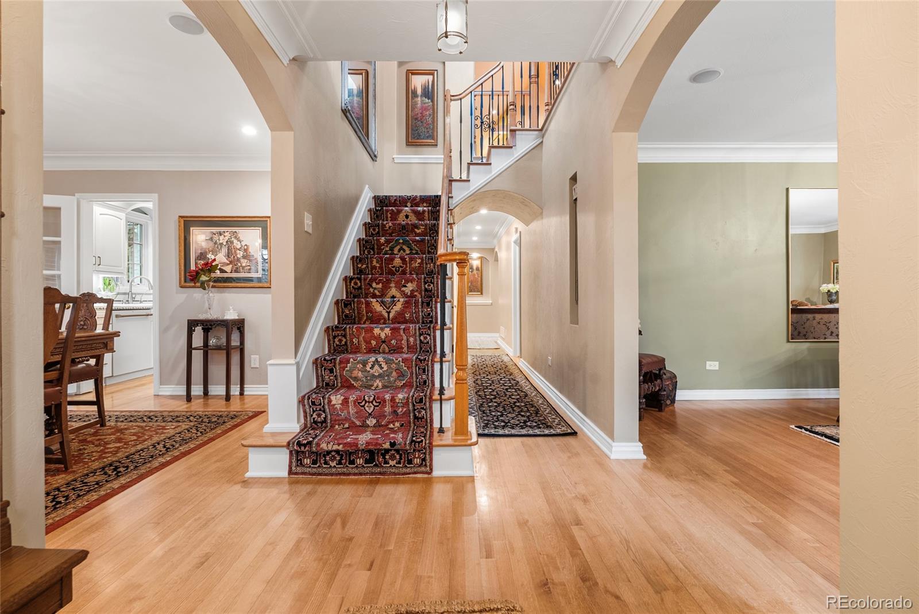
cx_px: 460
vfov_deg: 73.8
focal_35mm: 16
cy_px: 307
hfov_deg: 96.7
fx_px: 409
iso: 200
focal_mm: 16
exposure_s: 4
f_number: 8
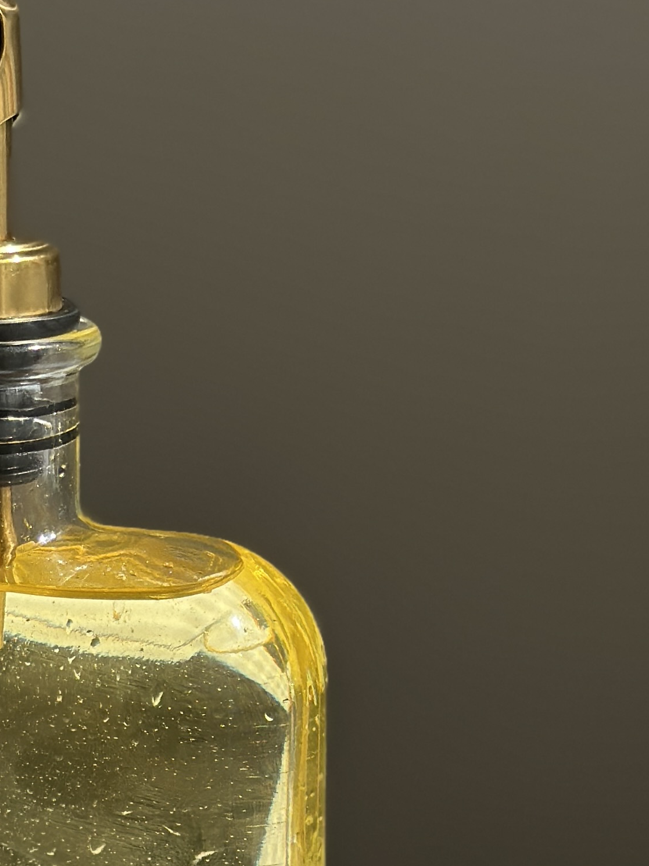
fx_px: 3249
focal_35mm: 130
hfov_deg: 11.2
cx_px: -119
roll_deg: +0.0
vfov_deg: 15.2
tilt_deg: -16.5
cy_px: 521
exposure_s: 1/4184
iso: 80
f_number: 1.78
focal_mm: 6.86
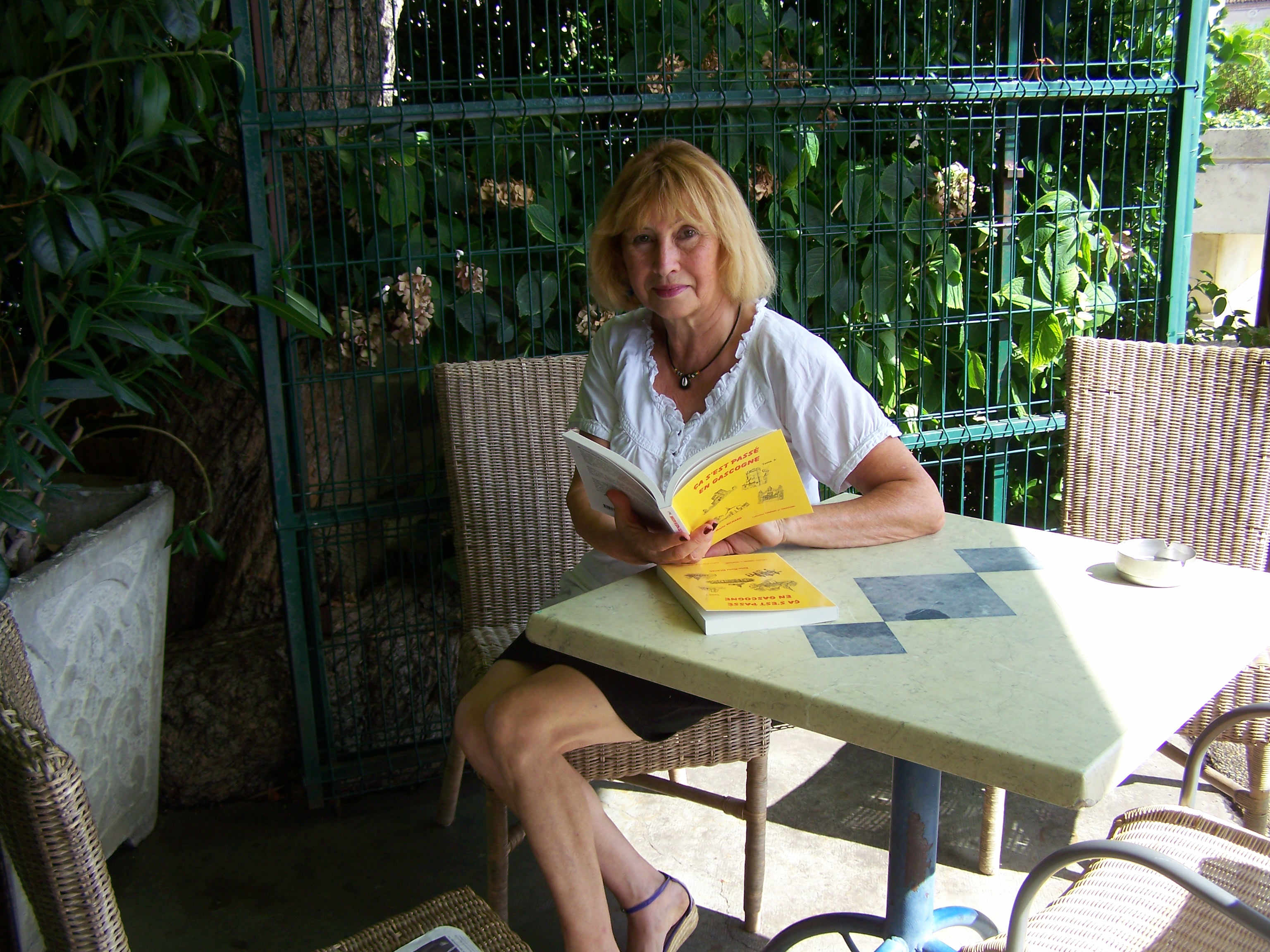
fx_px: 1394
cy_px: 476
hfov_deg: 49.0
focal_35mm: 38
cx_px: 635
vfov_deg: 37.7
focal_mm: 6.3
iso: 57
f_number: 2.8
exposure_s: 1/217
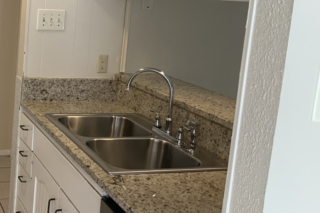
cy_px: 68
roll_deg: -5.6
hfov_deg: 34.3
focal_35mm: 55
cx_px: 34
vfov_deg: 24.5
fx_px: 489
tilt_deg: -11.9
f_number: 1.8
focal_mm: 3
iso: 50
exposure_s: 1/60
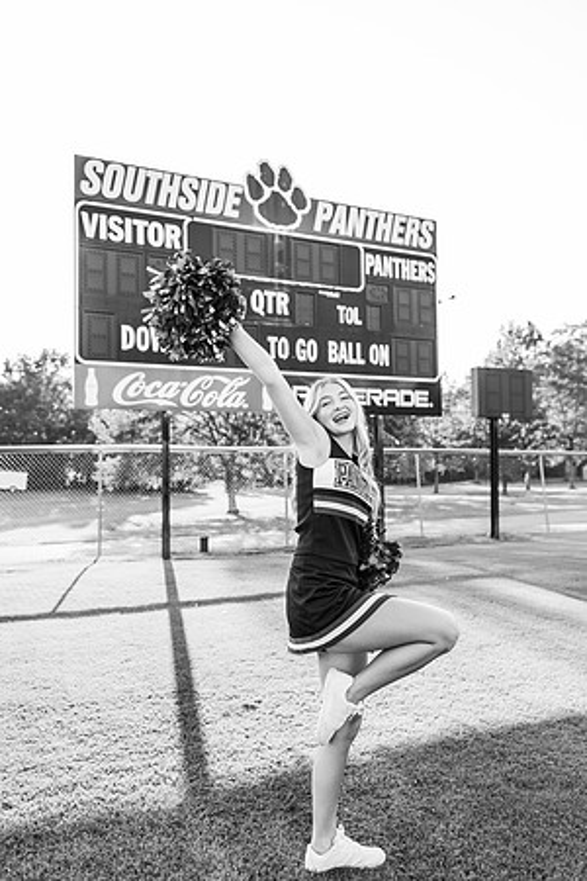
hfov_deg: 53.1
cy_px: 440
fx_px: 587
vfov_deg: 73.7
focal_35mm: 24
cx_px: 294
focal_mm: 24
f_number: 2.8
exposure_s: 1/640
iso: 200
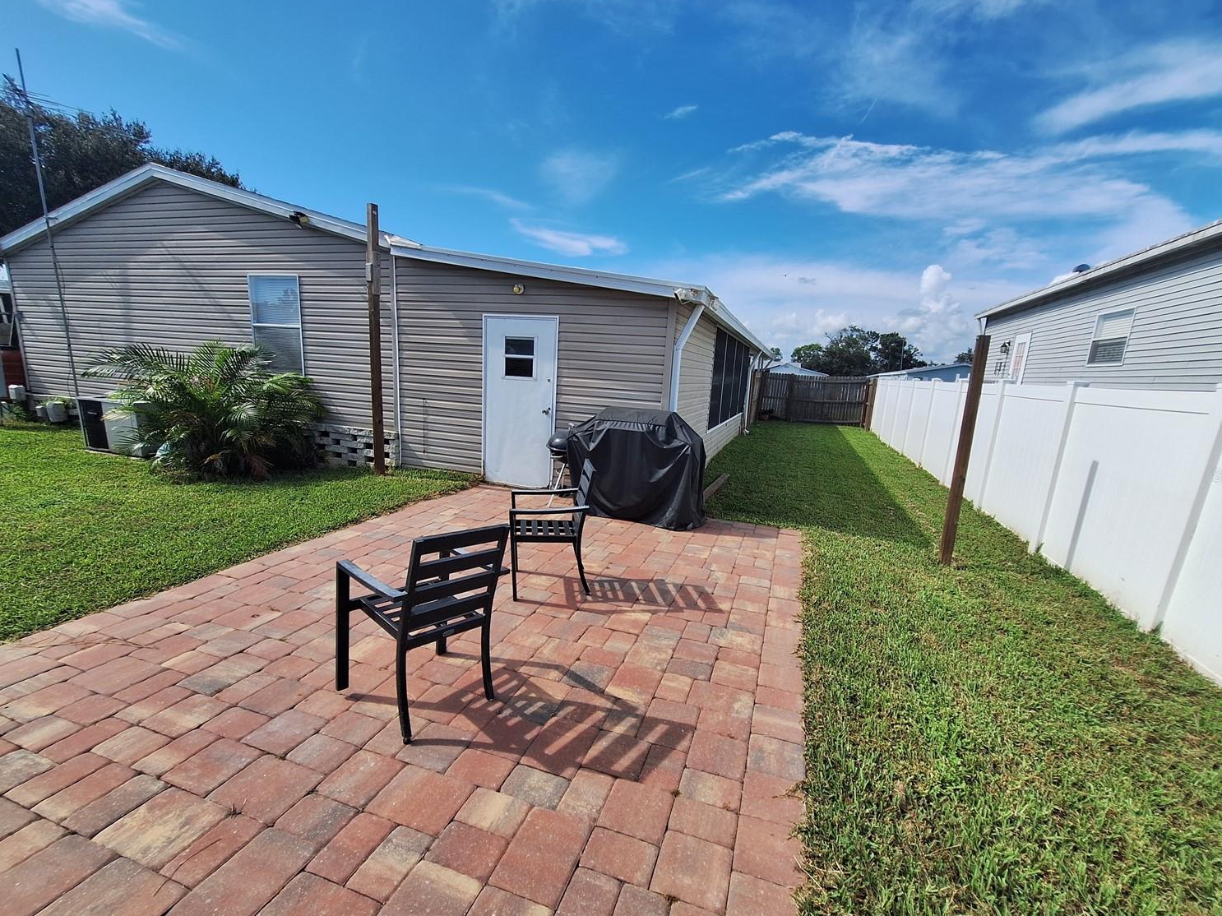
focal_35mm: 14
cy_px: 474
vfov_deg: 85.6
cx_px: 632
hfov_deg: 102.0
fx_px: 494
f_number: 2.2
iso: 40
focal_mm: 1.74
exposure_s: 1/1739
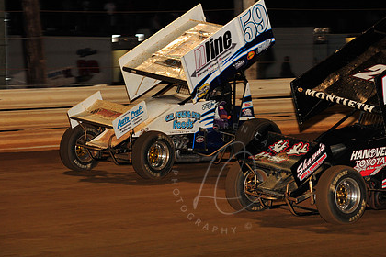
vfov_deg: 6.4
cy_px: 94
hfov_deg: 9.6
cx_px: 226
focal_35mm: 214
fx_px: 2294
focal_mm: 155
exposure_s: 1/320
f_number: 6.3
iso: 1000
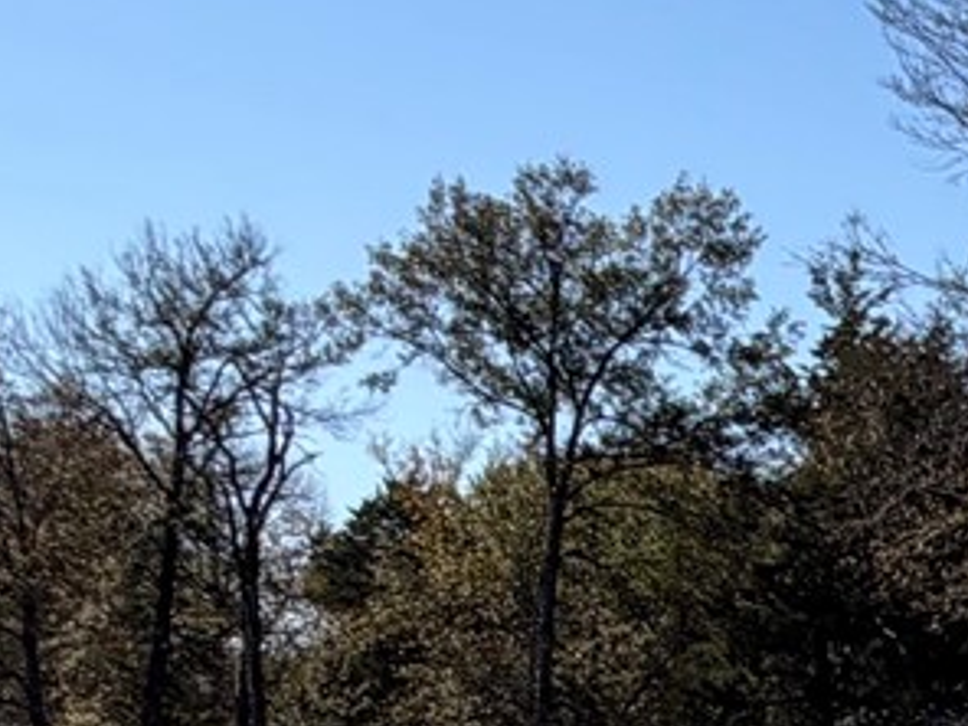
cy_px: 968
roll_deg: -1.6
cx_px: 1792
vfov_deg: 14.5
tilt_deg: -3.1
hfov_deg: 16.6
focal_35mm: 97
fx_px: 2713
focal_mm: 2.22
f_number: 2.2
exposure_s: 1/955
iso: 20
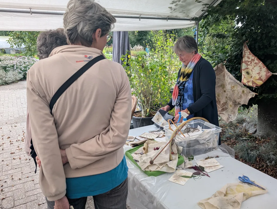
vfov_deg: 49.8
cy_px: 93
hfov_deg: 63.3
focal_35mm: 28
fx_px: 224
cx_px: 148
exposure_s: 1/127
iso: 21
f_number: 1.68
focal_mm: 6.9
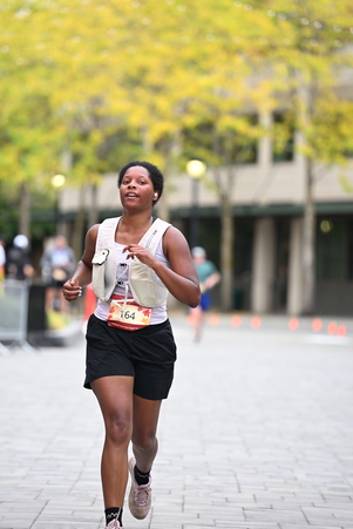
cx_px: 160
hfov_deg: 7.8
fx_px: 2601
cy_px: 243
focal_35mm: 177
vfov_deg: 11.6
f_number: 2.8
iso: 640
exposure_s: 1/1600
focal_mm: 145
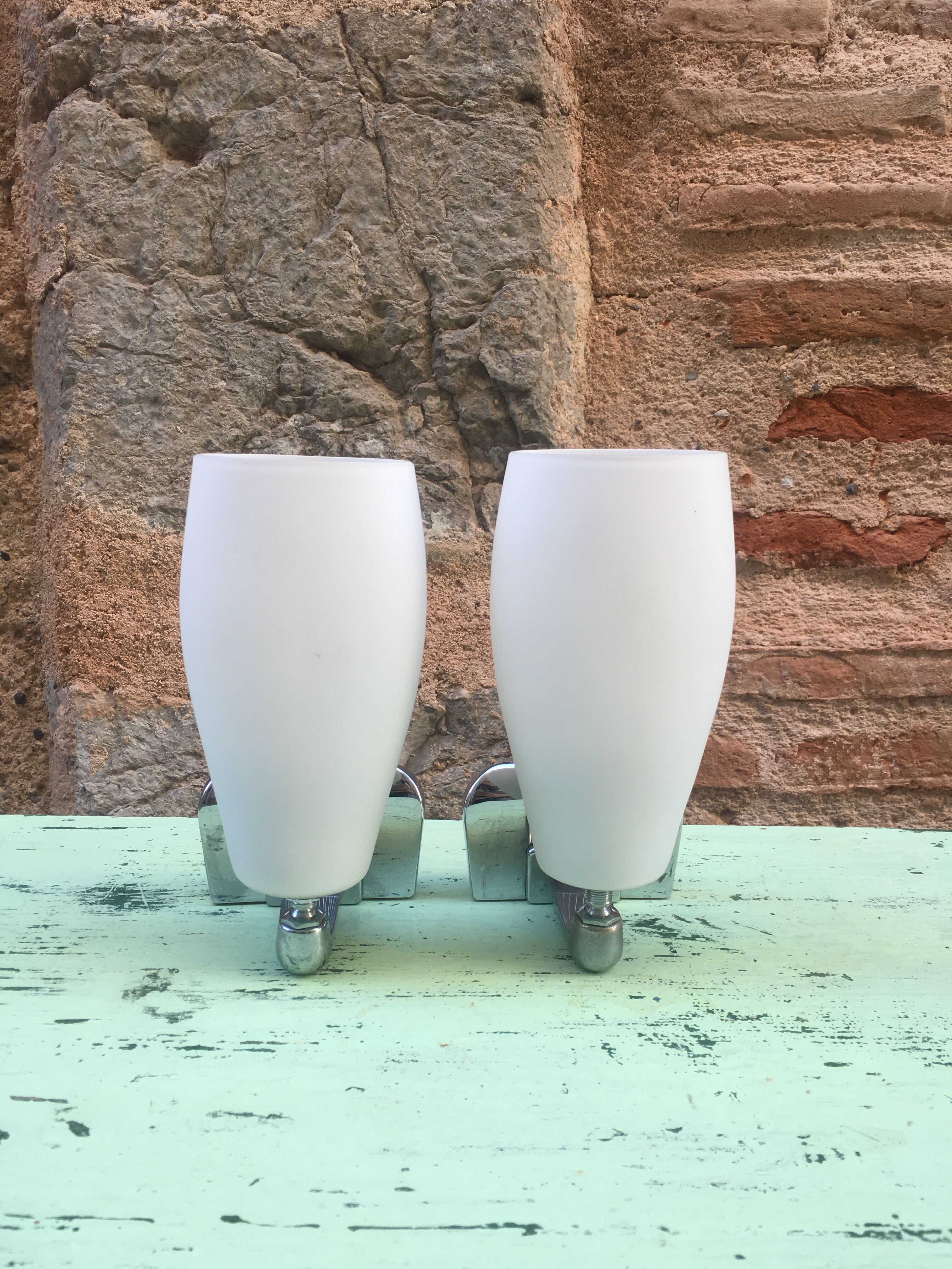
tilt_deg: -4.5
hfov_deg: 48.2
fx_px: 1063
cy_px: 634
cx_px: 476
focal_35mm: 29
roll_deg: +0.4
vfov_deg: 61.7
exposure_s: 1/100
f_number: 2.2
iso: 25
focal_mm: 4.15
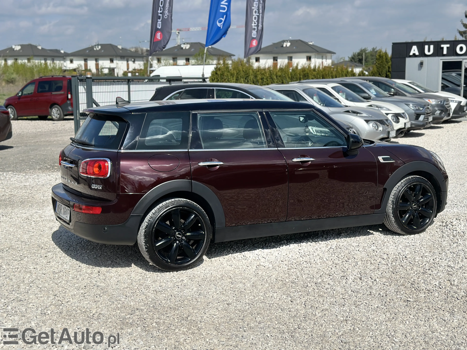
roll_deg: +0.2
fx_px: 648
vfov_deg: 30.3
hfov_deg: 39.7
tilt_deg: -9.9
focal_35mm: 48
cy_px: 175
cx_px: 234
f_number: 1.78
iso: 100
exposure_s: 1/8197
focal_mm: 6.86
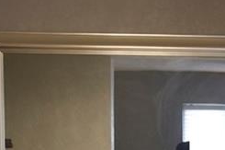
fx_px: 981
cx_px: 287
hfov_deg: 12.7
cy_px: 282
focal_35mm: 157
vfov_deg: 8.4
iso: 125
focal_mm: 16
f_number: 6.3
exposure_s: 1/2
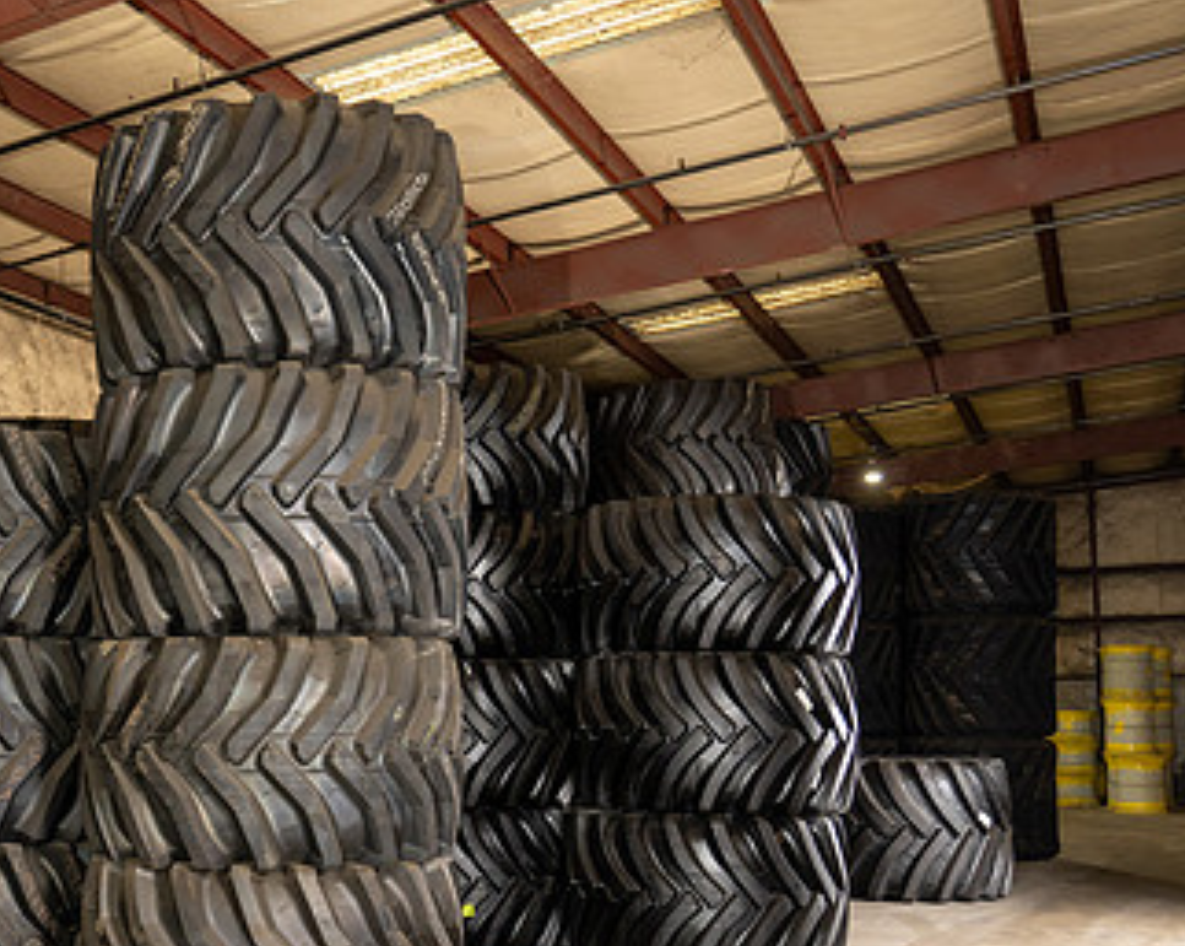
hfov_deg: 40.2
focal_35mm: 44
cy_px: 583
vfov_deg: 34.0
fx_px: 1542
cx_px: 224
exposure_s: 1/60
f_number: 4
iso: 1000
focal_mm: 26
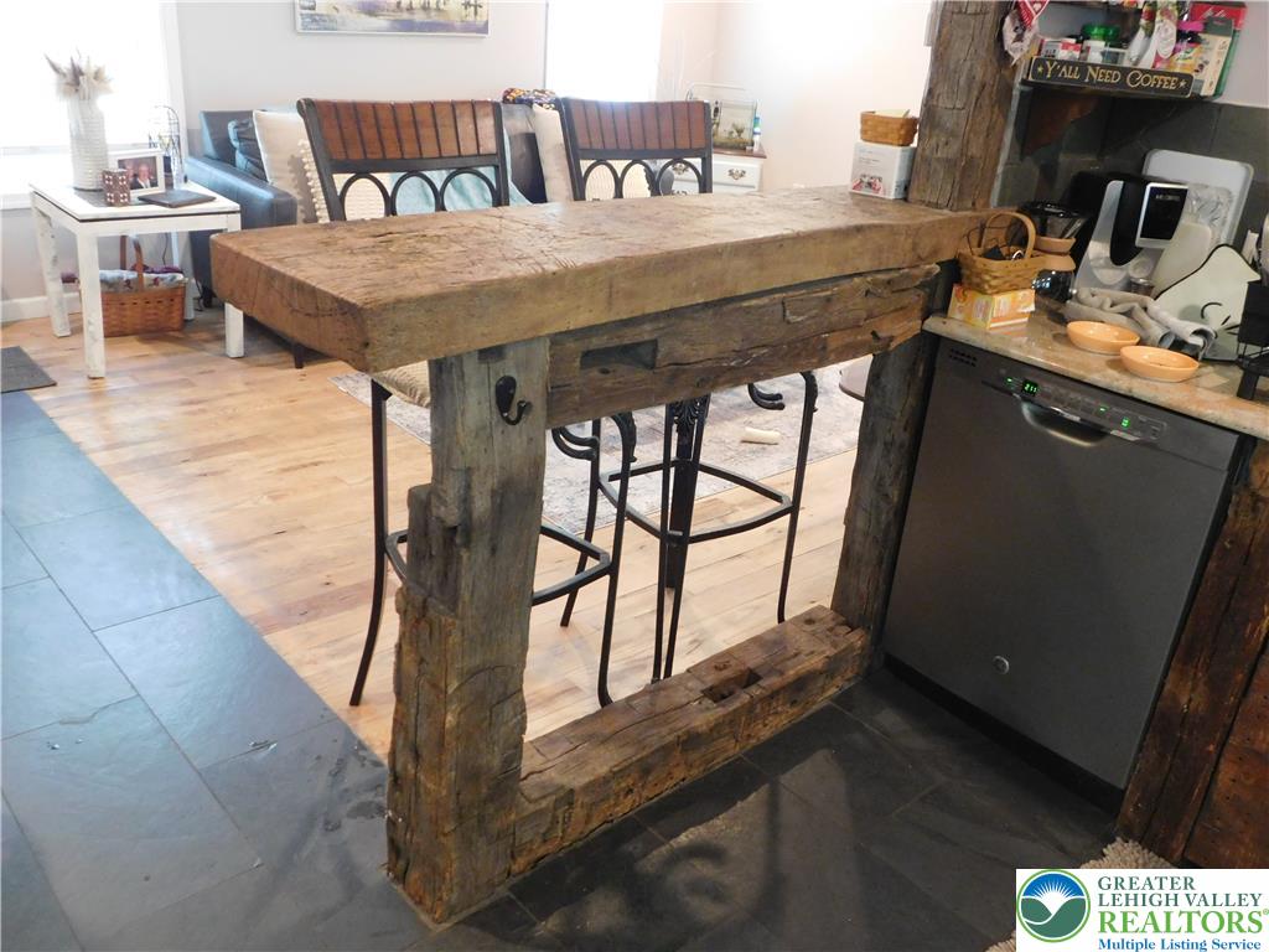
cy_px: 476
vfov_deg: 46.8
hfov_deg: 60.0
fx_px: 1100
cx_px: 634
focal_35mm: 30
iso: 400
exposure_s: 1/13
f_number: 3.2
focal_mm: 5.3
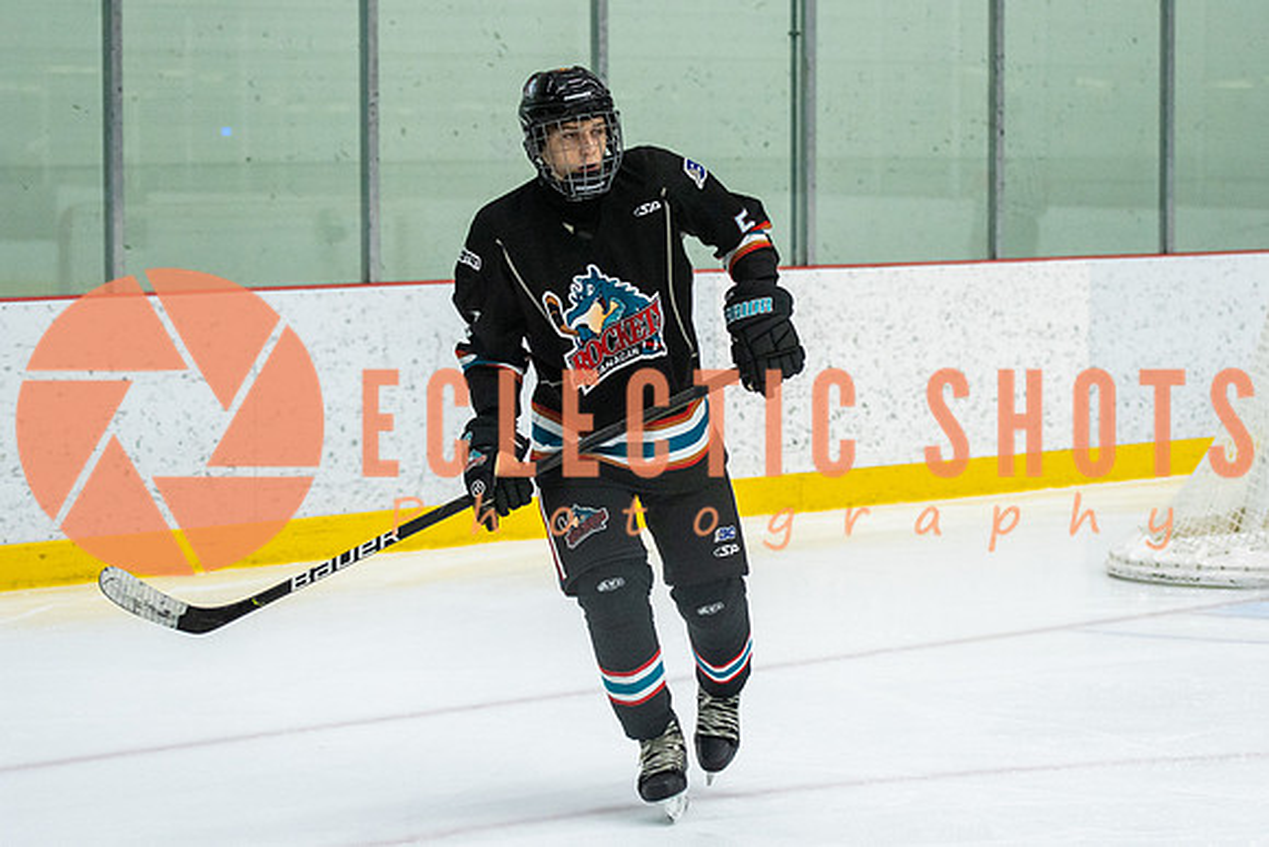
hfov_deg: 17.6
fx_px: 4092
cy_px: 397
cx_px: 688
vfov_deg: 11.8
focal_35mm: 116
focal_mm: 70
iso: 1600
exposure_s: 1/640
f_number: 2.8
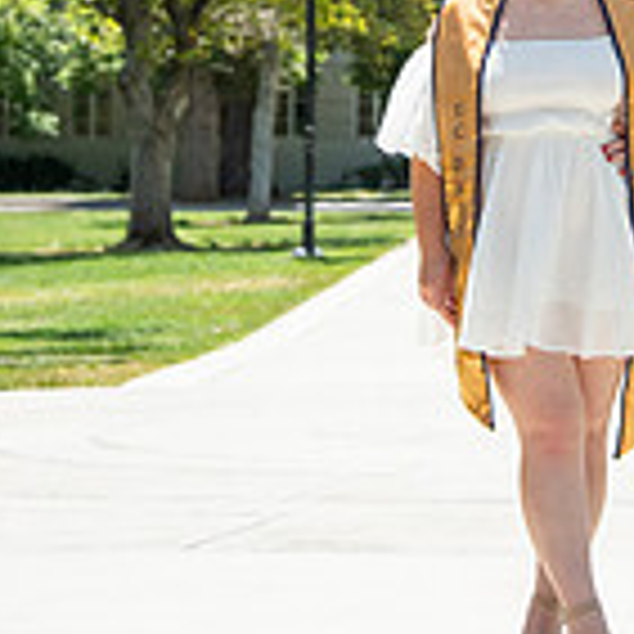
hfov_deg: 9.9
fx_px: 3647
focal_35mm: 176
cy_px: -81
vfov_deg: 9.8
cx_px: 567
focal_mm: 65
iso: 500
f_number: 5.6
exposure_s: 1/2000
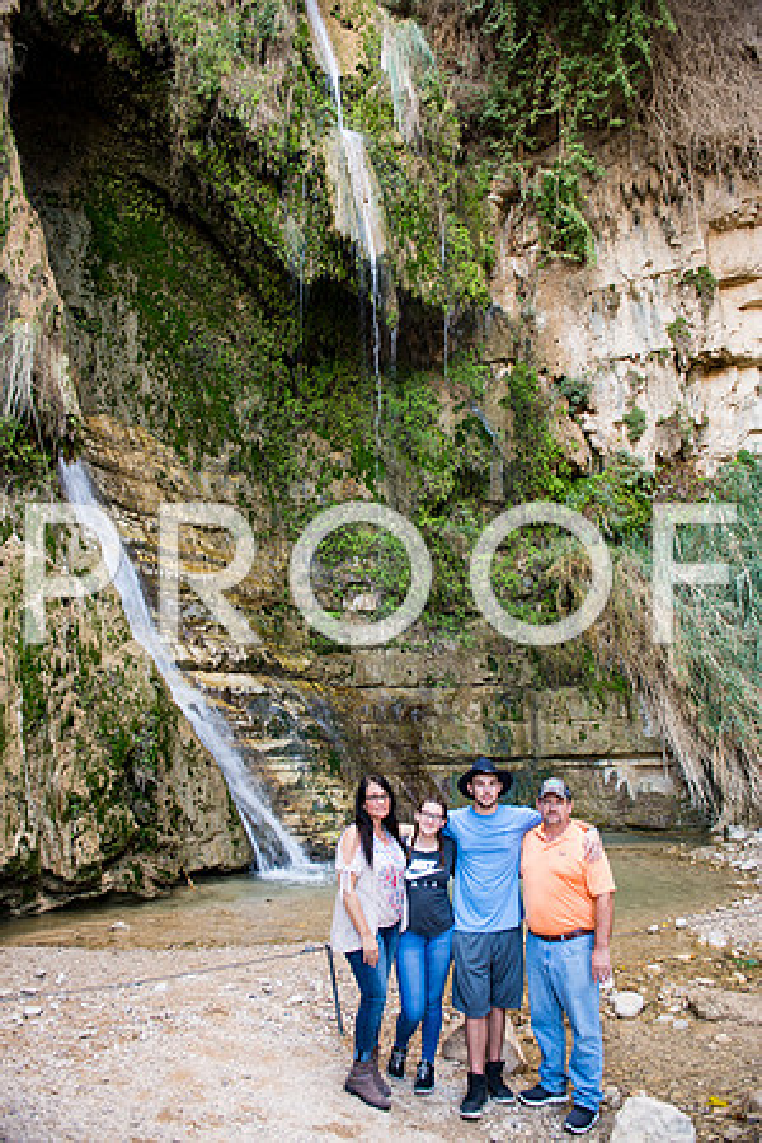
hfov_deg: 53.1
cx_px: 381
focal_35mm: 24
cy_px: 572
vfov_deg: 73.7
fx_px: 762
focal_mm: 24
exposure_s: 1/50
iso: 200
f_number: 2.8
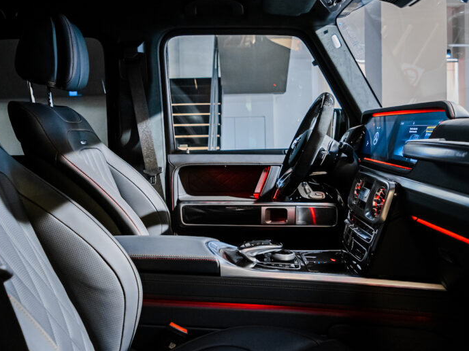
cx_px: 229
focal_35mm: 30
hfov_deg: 60.0
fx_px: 406
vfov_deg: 46.8
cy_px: 172
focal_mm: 18
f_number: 3.5
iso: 1800
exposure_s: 1/30
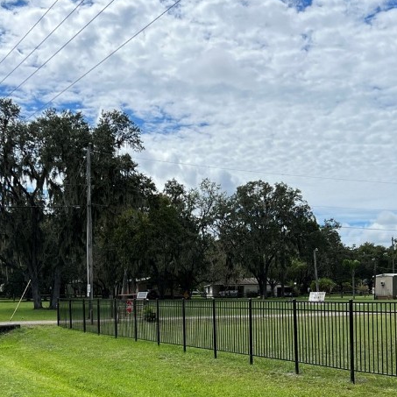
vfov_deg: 32.1
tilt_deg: -0.9
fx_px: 675
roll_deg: +1.2
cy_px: 302
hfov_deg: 32.8
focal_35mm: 52
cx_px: 195
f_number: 1.5
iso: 50
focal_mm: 5.7
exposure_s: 1/6993
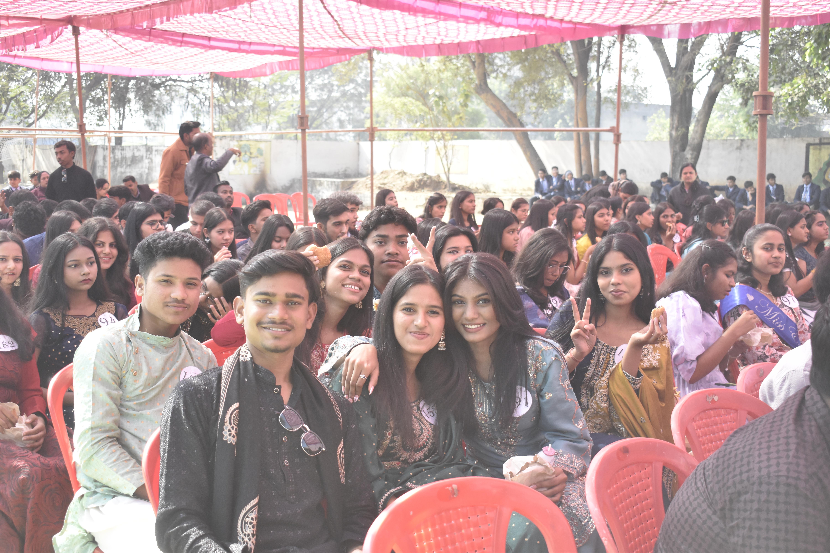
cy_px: 276
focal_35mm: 44
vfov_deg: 30.8
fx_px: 1003
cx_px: 415
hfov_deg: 45.0
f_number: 4.2
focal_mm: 29
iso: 1100
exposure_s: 1/500
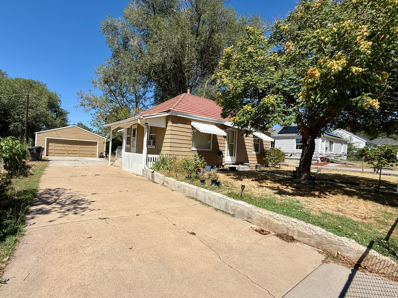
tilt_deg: -0.6
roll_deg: -3.8
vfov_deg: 85.7
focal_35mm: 14
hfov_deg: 102.1
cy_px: 149
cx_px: 199
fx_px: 161
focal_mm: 2.22
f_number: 2.2
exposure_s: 1/2841
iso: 50
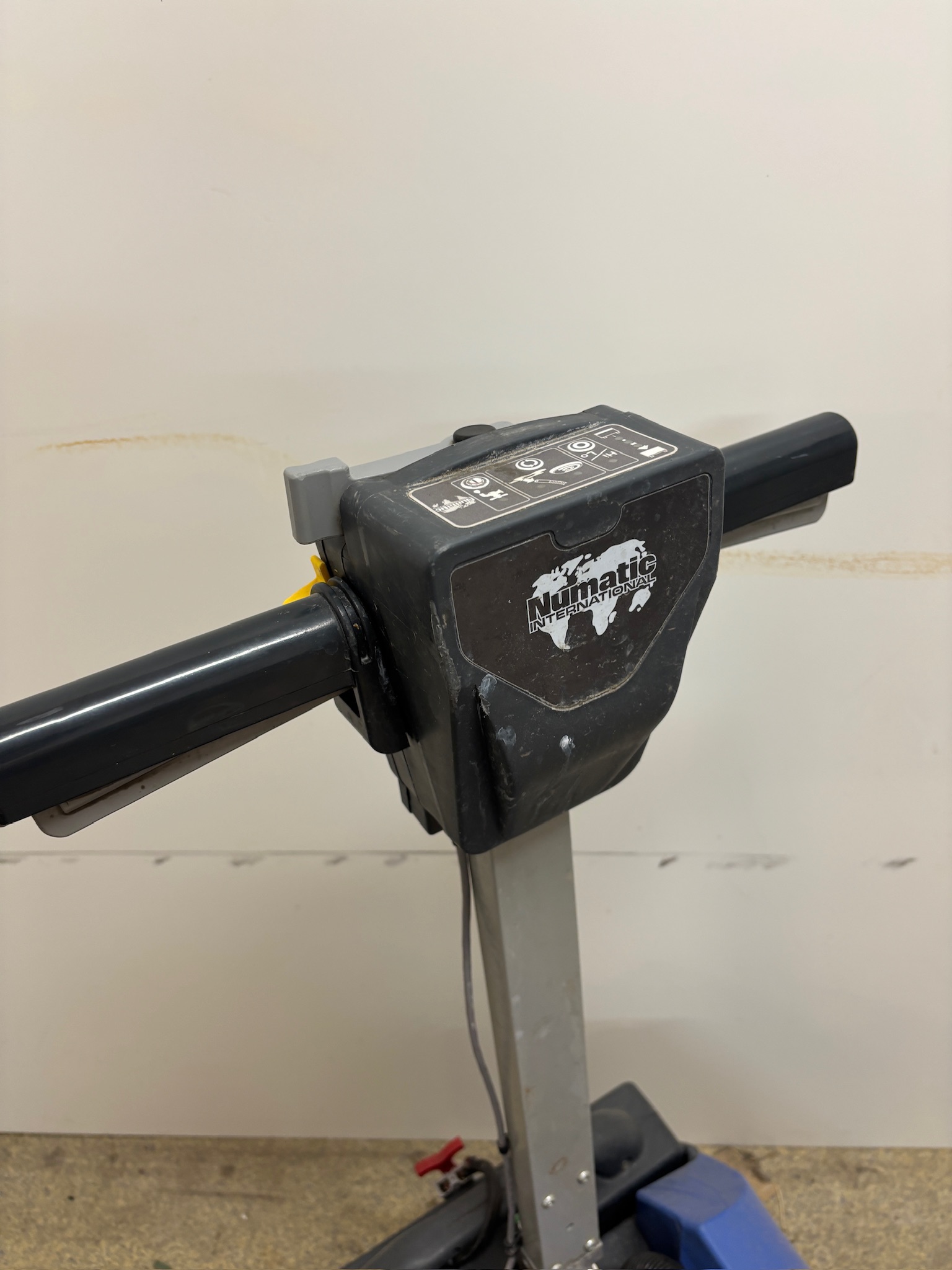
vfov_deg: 67.3
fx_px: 953
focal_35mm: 26
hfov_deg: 53.1
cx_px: 476
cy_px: 635
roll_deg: +0.9
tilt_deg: -36.0
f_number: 1.6
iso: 100
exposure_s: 1/50
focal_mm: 5.96
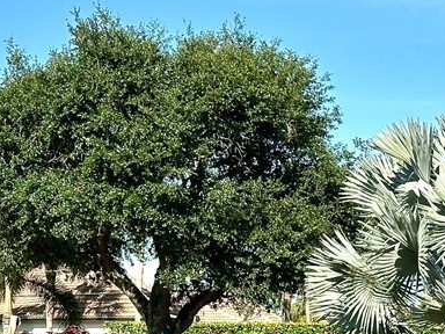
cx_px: 52
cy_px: 398
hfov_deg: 15.2
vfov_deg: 11.4
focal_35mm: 128
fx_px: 1645
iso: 64
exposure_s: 1/3597
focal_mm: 6.86
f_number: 1.78
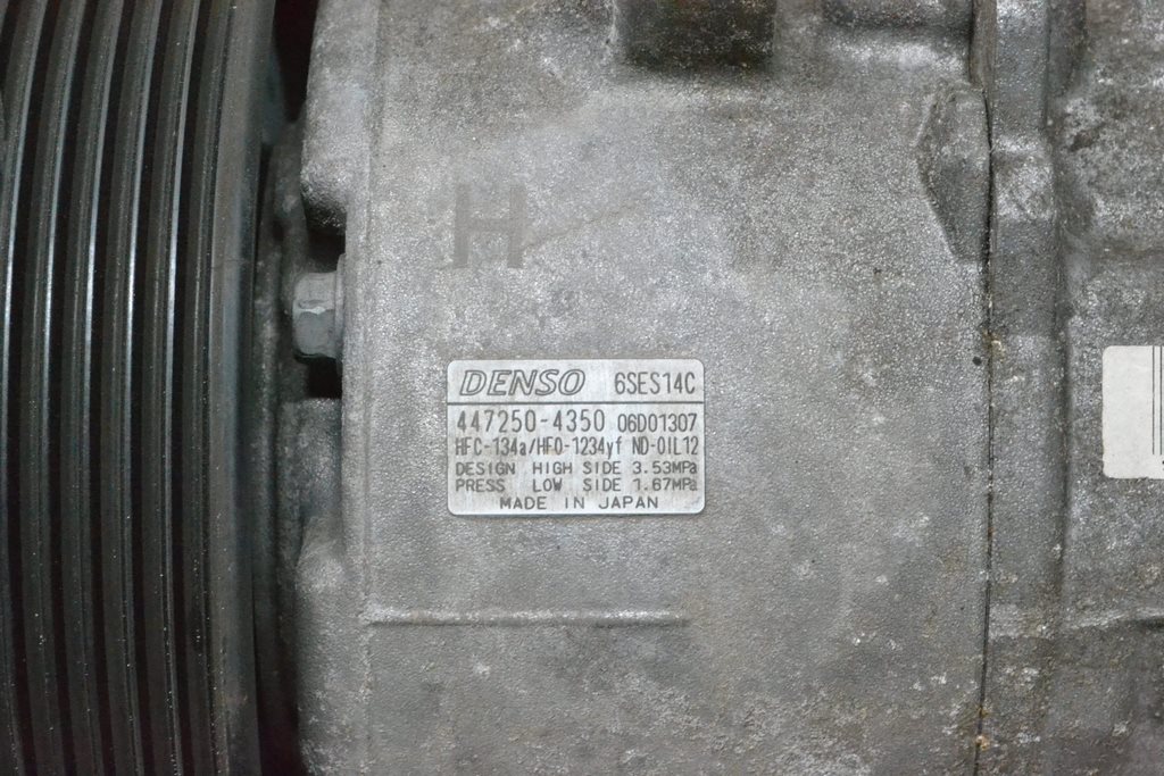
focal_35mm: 82
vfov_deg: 16.6
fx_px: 2668
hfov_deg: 24.6
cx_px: 582
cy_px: 388
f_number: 13
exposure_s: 1/100
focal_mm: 55
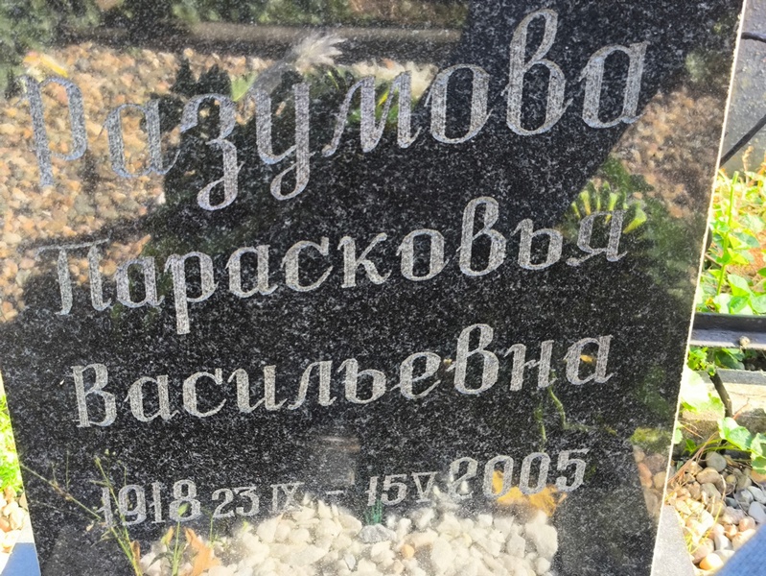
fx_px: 1107
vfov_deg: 29.1
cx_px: 383
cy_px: 288
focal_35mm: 50
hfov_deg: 38.2
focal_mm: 4.71
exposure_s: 1/120
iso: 50
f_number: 1.7
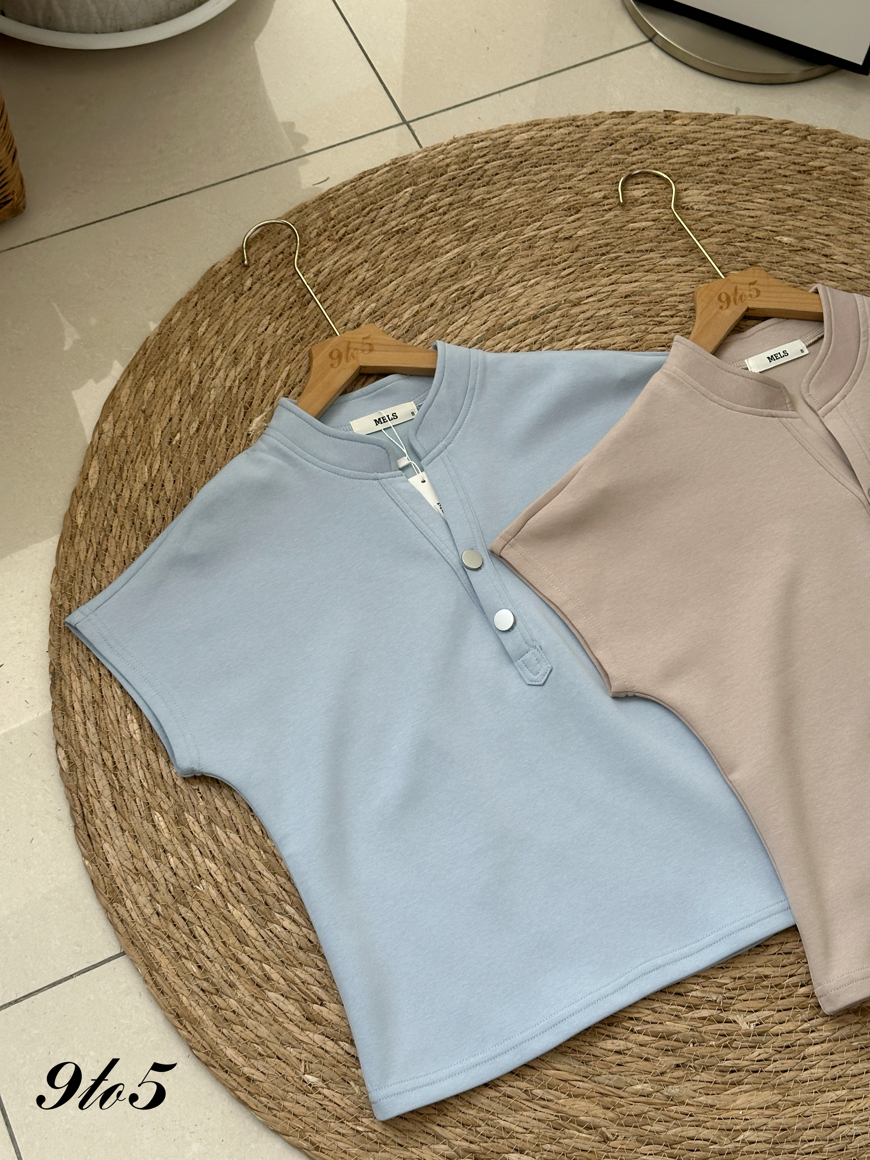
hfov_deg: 30.3
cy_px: 580
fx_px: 1609
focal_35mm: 48
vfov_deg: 39.7
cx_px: 435
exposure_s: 1/60
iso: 125
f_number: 1.78
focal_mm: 6.86
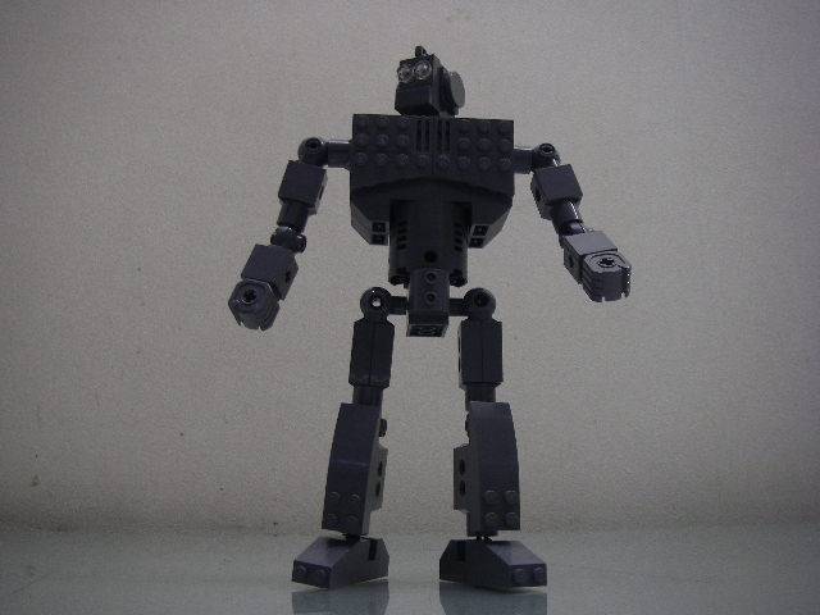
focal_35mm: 38
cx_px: 410
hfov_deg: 49.0
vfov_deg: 37.7
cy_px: 308
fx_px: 900
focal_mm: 6.3
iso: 160
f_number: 3.3
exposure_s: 1/25
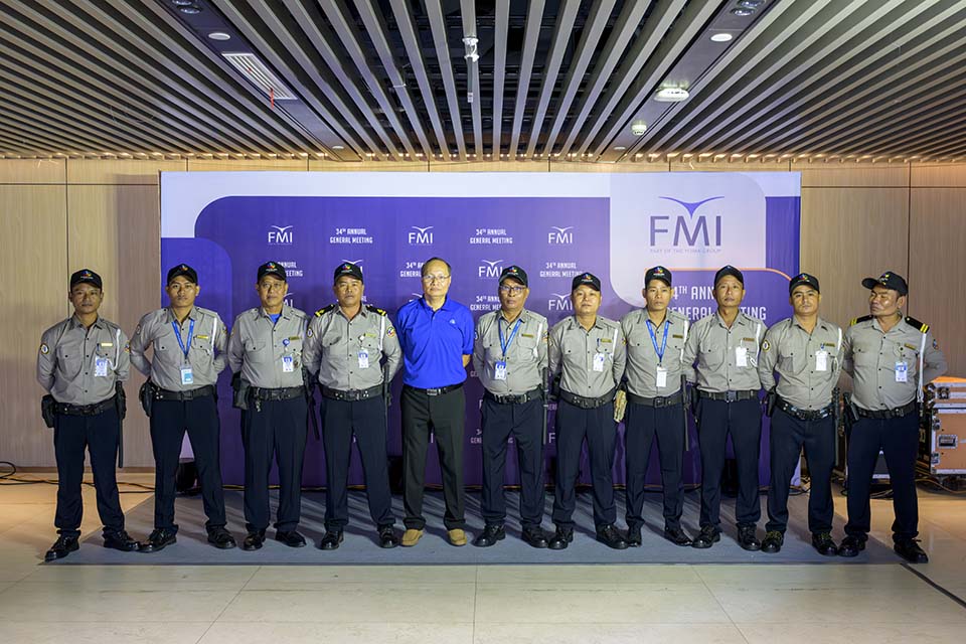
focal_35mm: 30
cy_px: 322
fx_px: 818
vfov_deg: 43.0
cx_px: 483
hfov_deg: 61.1
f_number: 6.3
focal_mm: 30.5
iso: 2800
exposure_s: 1/250
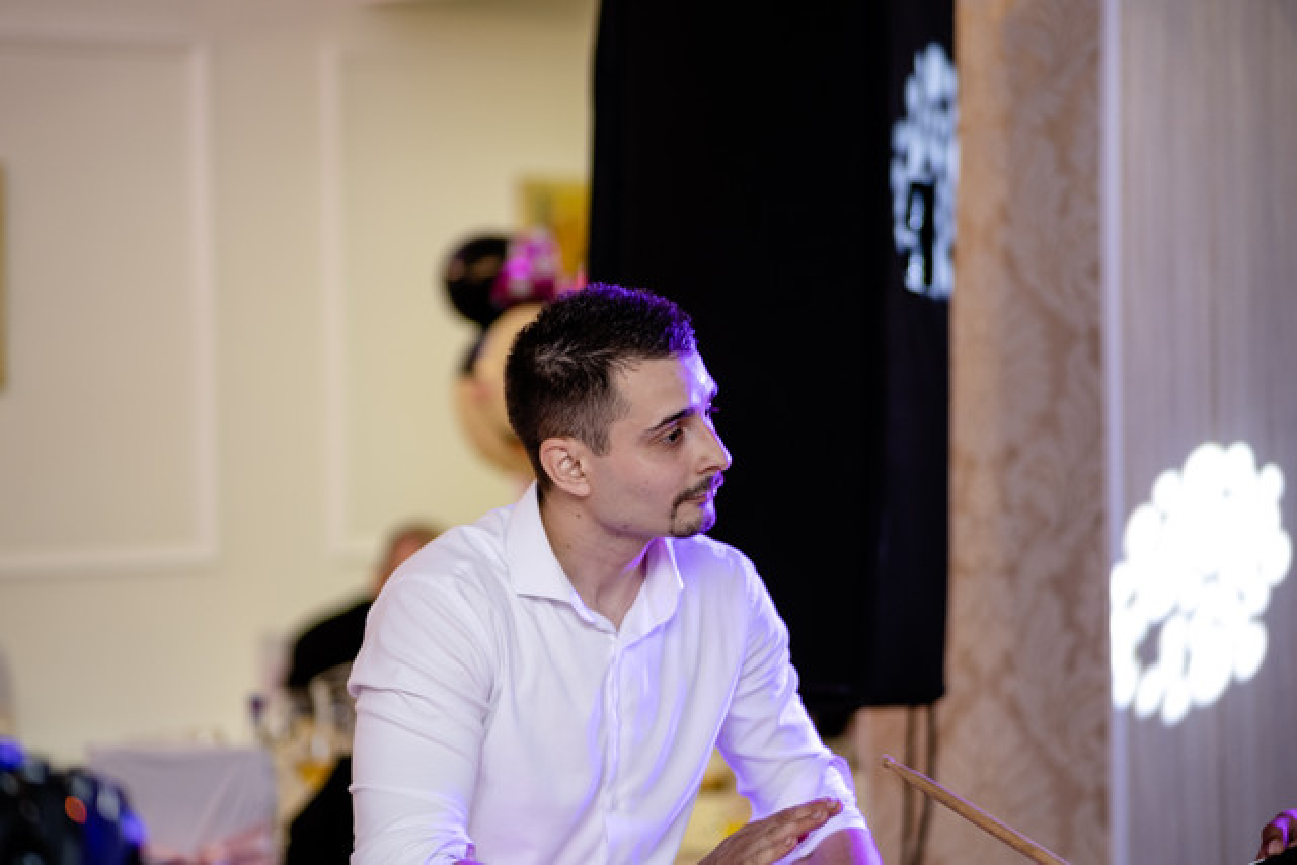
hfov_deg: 16.0
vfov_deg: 10.7
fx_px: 4612
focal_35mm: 128
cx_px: 648
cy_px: 432
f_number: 1.8
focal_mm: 85
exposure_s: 1/200
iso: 800
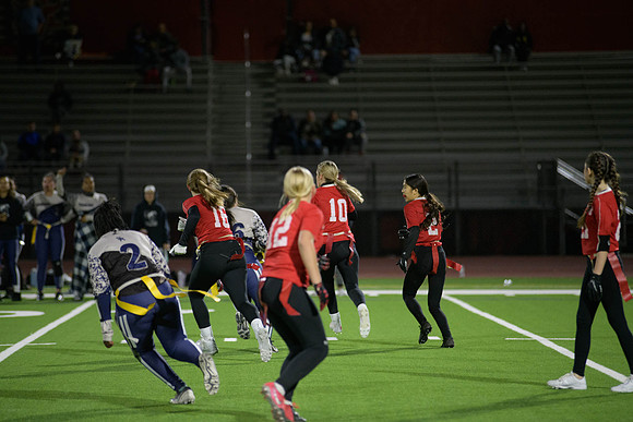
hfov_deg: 10.3
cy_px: 211
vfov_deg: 6.9
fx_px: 3517
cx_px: 316
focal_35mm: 200
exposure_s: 1/640
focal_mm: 200
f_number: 2.8
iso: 3600
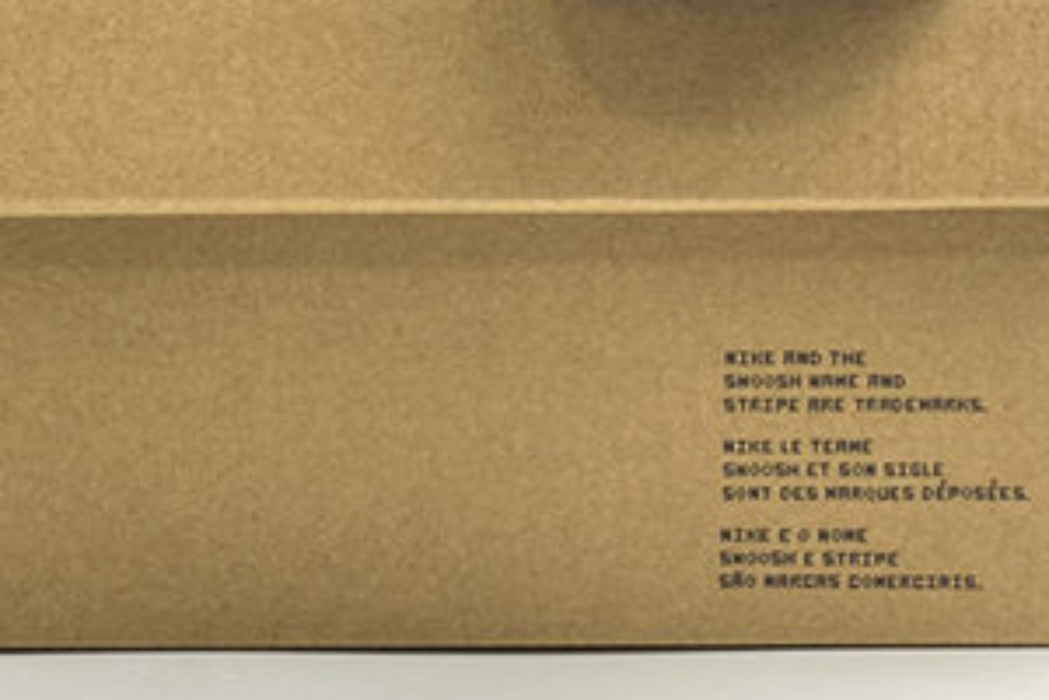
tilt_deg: -0.2
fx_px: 1836
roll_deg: +1.5
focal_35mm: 63
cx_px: 105
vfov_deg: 20.9
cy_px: 2
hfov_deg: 30.5
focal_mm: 4.25
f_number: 1.8
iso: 125
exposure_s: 1/121
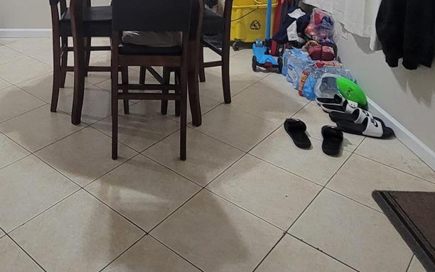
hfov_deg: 52.3
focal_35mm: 36
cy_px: -83
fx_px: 427
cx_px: 125
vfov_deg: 28.8
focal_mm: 2.2
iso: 320
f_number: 2.2
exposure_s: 1/40
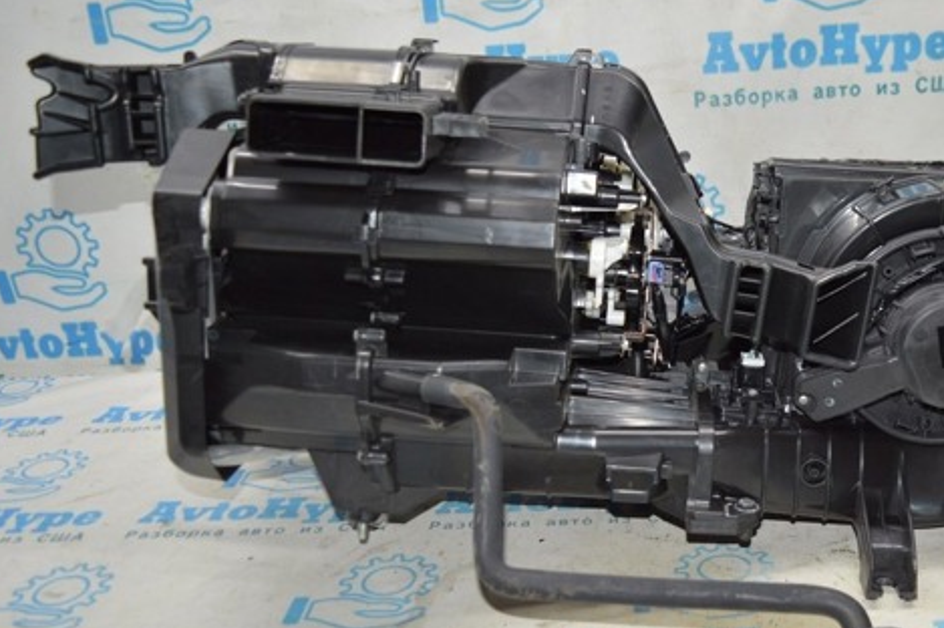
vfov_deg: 29.8
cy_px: 329
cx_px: 624
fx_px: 1179
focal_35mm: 45
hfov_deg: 43.1
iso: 400
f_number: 4
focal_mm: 22
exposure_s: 1/60
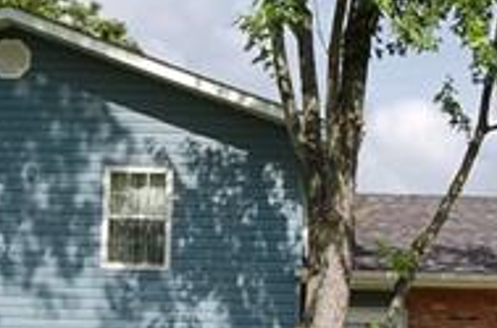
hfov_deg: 13.3
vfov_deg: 8.8
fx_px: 2131
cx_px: 210
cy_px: 152
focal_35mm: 155
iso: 200
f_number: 9
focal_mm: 19
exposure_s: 1/320
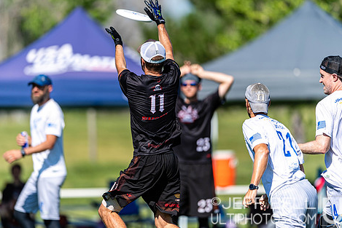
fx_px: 4704
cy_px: 92
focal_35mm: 495
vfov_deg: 2.8
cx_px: 163
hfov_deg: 4.2
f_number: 2.8
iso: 100
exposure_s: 1/2500
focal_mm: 400
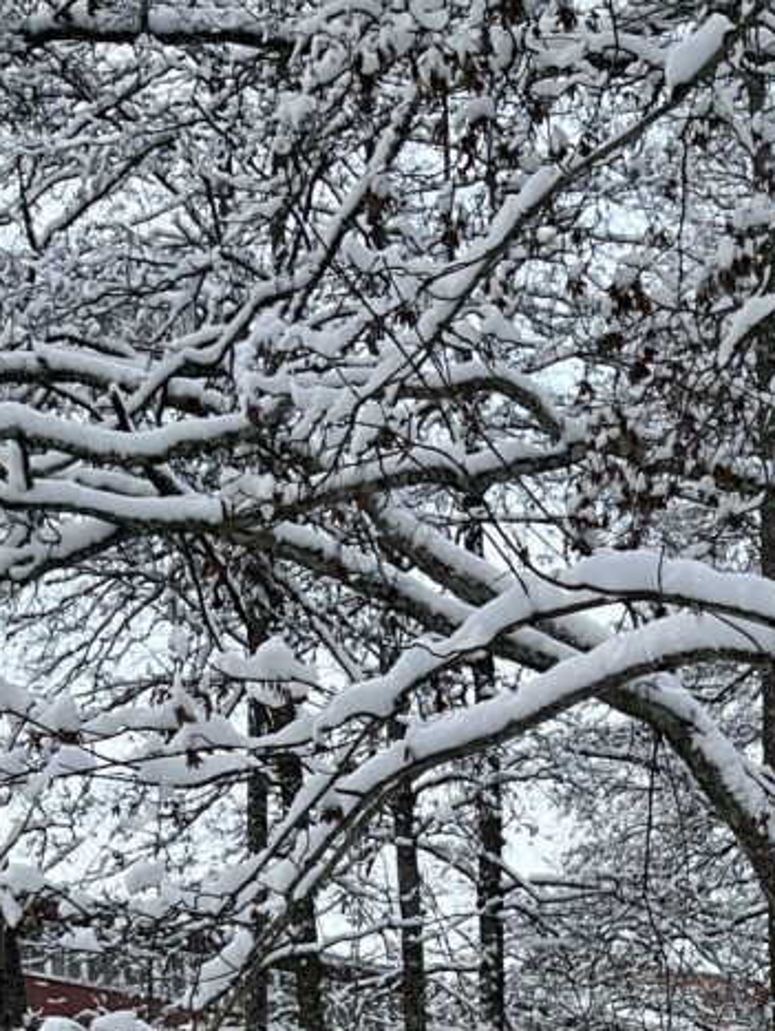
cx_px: 857
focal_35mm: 89
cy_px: 1693
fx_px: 2653
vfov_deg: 18.5
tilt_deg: -9.4
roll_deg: +0.3
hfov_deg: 16.1
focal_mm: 5.1
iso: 50
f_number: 1.6
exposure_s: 1/351
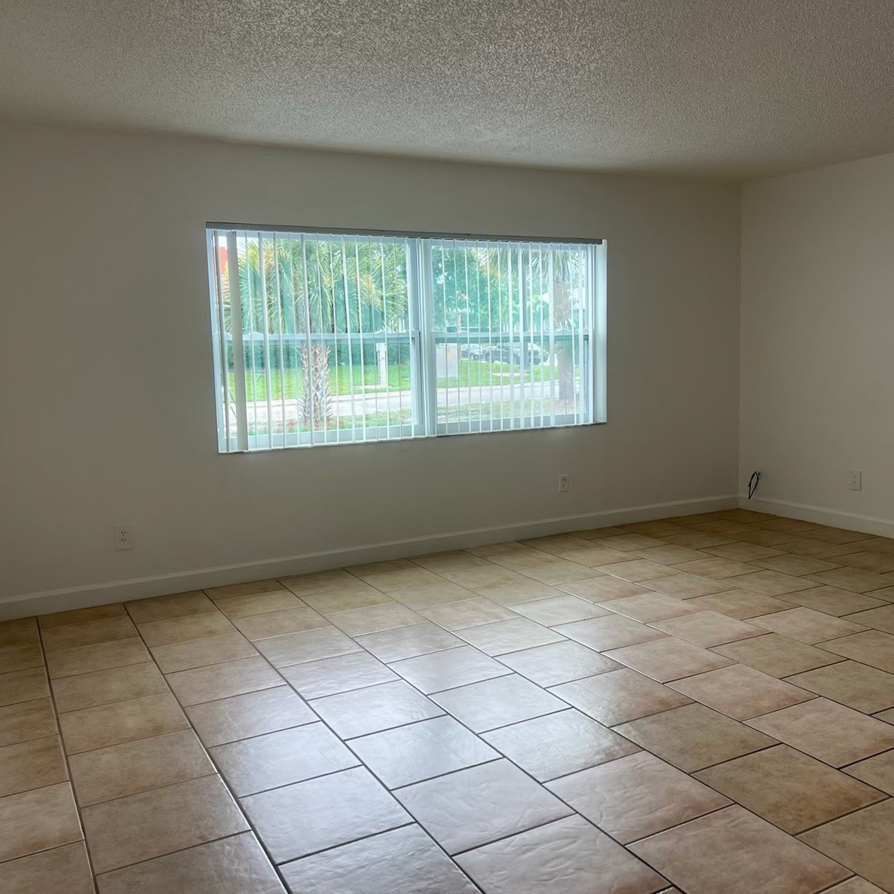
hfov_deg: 52.5
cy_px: 443
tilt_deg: -5.8
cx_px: 486
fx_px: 906
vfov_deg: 52.5
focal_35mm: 31
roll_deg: +1.7
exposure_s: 1/216
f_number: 1.5
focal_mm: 5.7
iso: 40
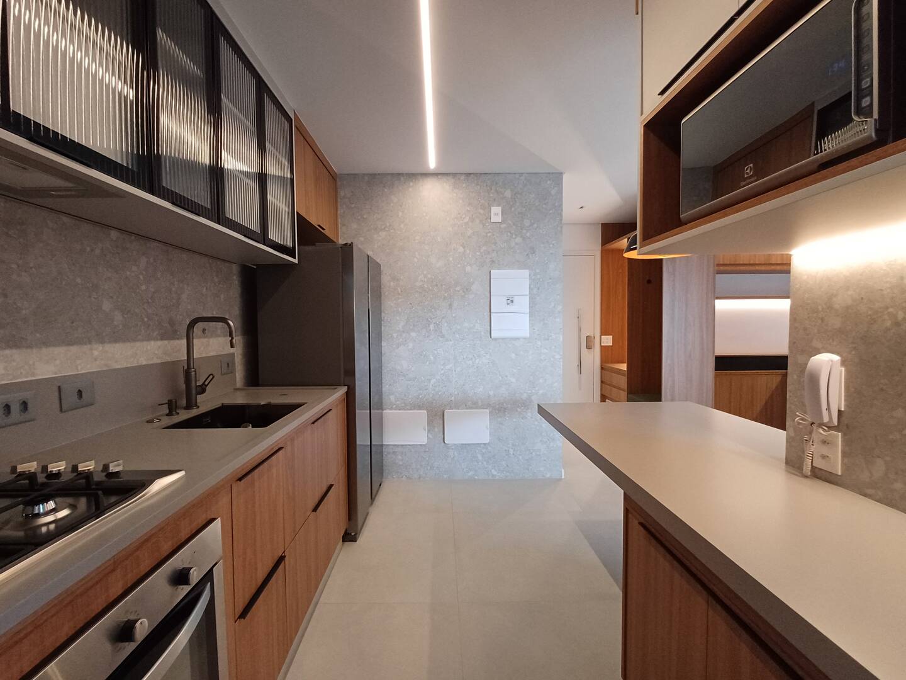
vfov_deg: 78.1
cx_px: 453
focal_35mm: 16
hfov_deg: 94.5
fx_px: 419
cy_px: 340
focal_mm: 1.64
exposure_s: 1/40
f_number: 2.2
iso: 125
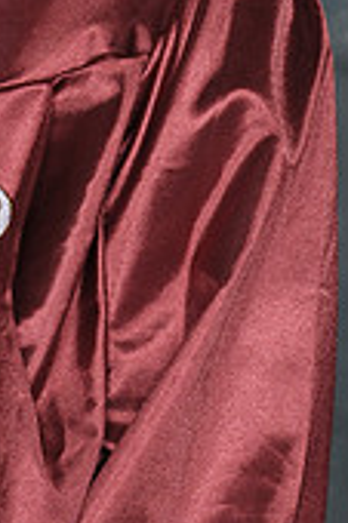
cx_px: -171
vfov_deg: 4.7
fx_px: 6378
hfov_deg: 3.1
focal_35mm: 439
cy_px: -320
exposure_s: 1/200
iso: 250
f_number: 9
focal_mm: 86
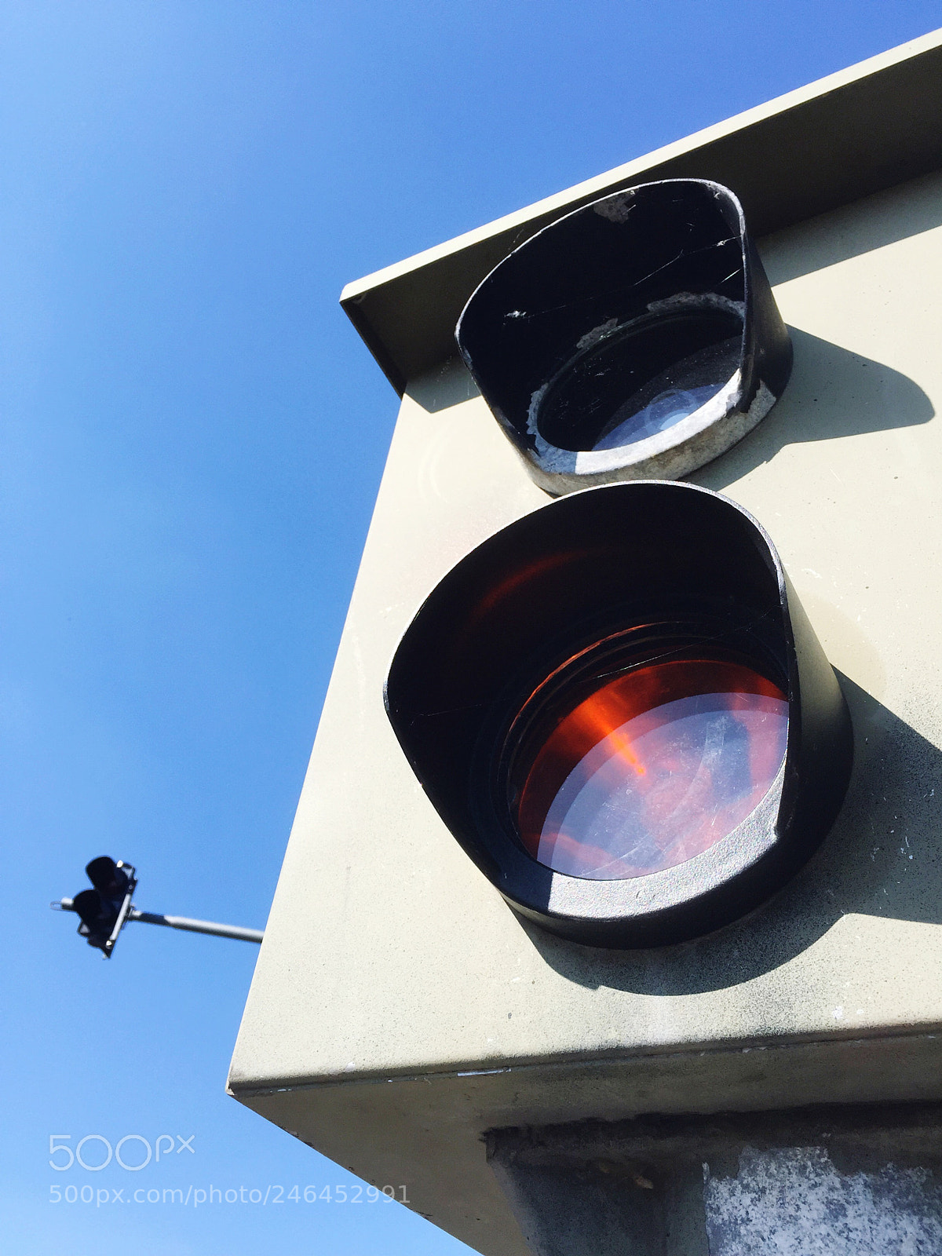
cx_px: 471
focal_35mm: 29
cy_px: 628
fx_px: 1052
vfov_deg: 61.7
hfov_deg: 48.2
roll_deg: -8.2
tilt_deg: +44.8
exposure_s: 1/1980
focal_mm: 4.15
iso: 32
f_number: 2.2
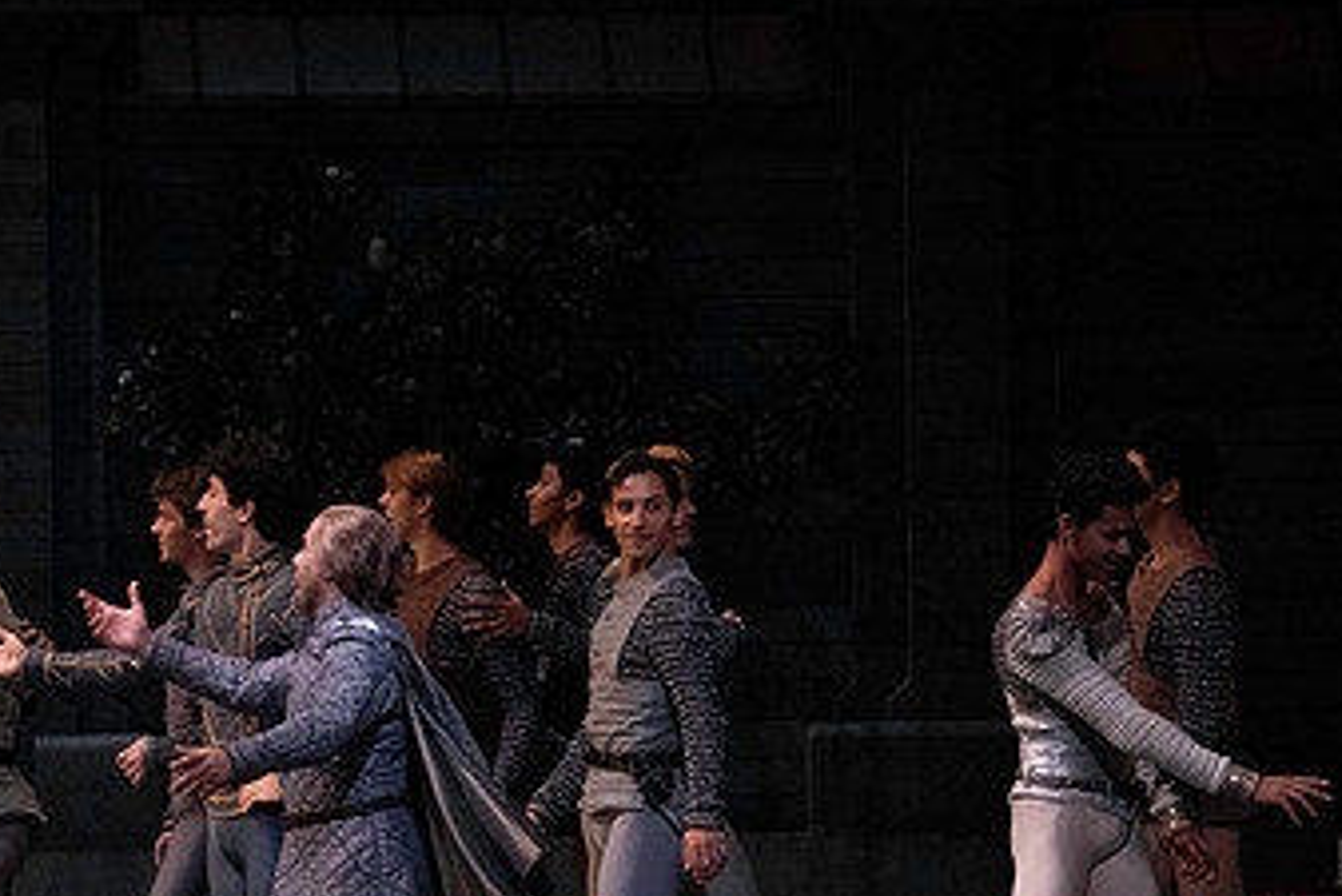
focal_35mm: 282
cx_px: 741
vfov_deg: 4.9
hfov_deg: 7.3
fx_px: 10516
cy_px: 579
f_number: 13
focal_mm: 164
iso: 16000
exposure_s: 1/400
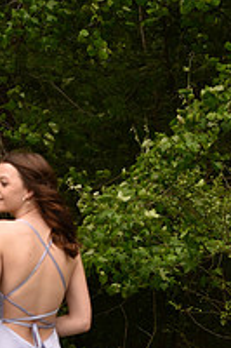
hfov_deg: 5.5
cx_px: -53
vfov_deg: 8.3
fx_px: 2381
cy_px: 336
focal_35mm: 247
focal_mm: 85
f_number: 6.3
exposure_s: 1/320
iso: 200
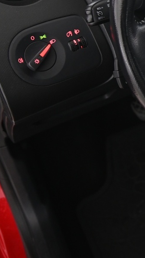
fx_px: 465
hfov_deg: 14.9
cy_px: 44
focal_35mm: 68
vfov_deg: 30.1
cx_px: 278
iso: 2000
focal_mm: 24
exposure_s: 1/15
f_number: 4
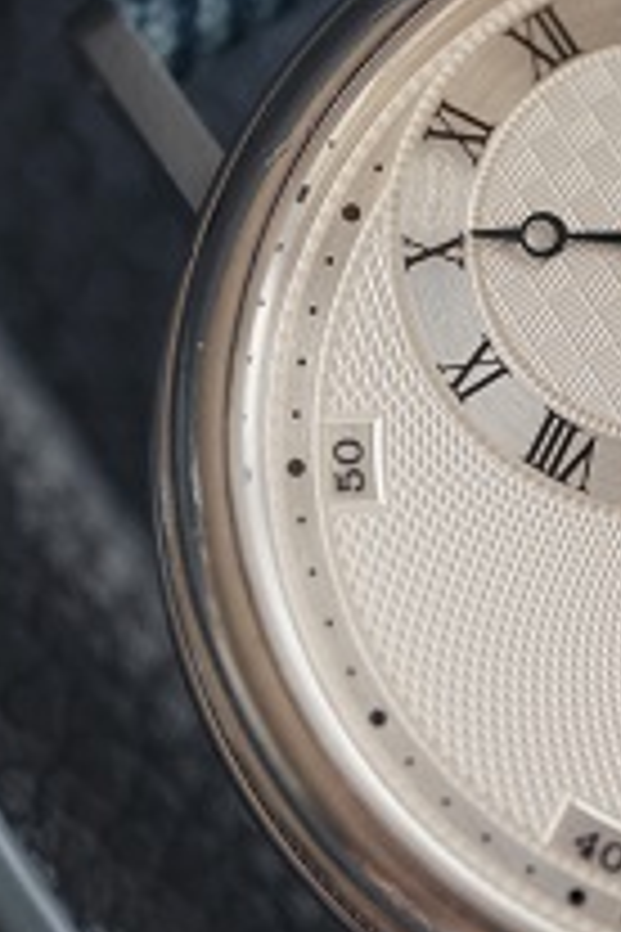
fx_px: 8279
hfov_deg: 4.3
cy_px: 466
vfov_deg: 6.4
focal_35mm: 320
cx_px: 826
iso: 1250
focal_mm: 105
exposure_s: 1/250
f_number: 2.8
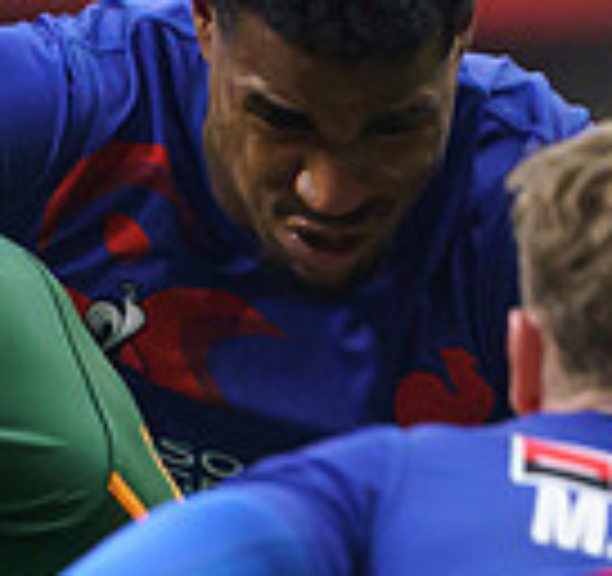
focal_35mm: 2649
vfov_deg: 0.6
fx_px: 51451
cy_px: 1000
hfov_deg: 0.7
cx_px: -181
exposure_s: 1/3200
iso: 6400
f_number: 4
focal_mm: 600
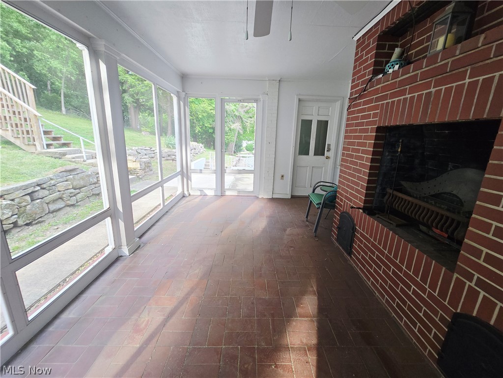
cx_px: 252
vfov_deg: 89.9
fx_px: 189
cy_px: 189
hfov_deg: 106.2
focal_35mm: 13
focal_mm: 2.2
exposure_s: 1/60
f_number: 2.2
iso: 125
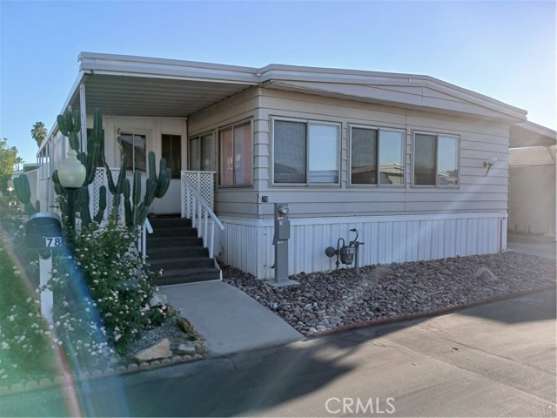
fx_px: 418
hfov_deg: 67.3
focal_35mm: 26
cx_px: 278
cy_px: 209
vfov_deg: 53.1
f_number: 1.8
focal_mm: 3.98
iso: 20
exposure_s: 1/286
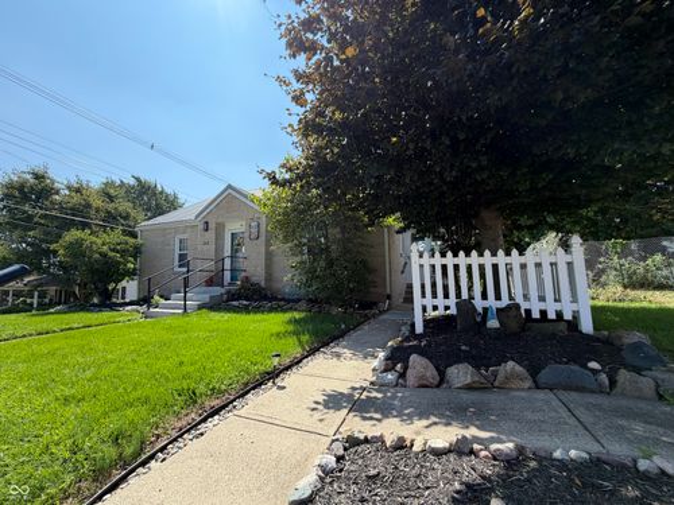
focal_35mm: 14
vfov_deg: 85.7
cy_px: 252
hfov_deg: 102.1
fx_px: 273
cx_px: 337
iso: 32
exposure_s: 1/770
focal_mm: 2.22
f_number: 2.2
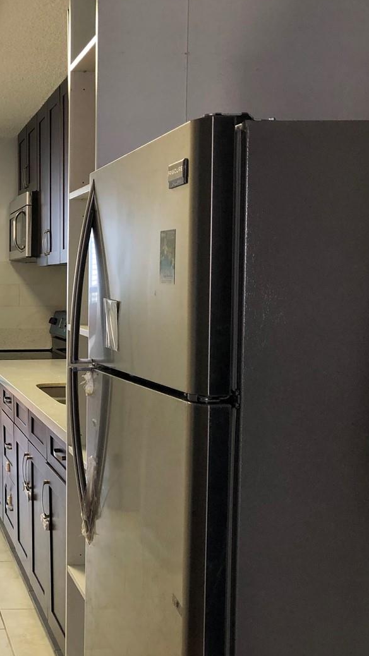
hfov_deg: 23.2
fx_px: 817
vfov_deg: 43.7
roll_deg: +0.8
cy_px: 360
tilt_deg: -3.9
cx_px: -82
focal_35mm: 47
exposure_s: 1/30
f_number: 1.8
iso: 25
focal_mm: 3.99
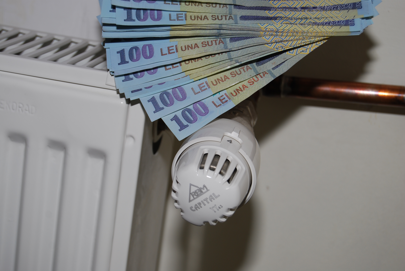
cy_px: 136
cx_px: 202
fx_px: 929
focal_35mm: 82
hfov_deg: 24.6
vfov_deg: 16.6
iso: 100
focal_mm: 55
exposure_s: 1/125
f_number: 5.6
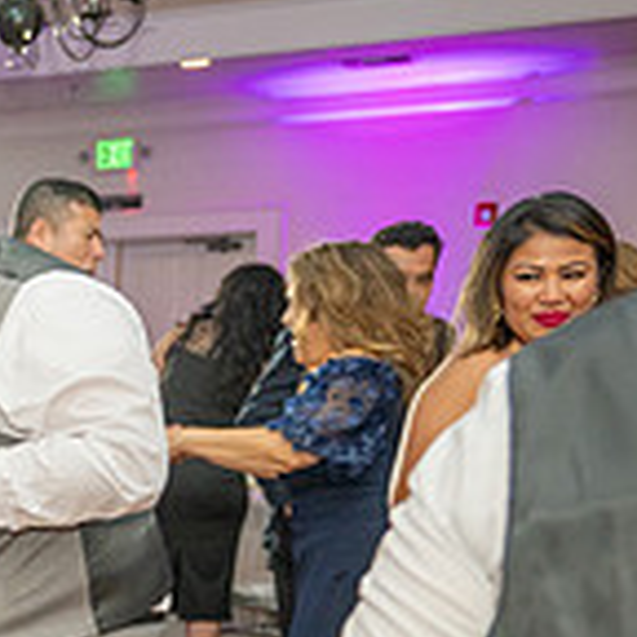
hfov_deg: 17.8
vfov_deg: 20.4
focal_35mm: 82
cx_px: -442
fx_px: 1707
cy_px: 648
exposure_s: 1/100
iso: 800
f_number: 2.8
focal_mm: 24
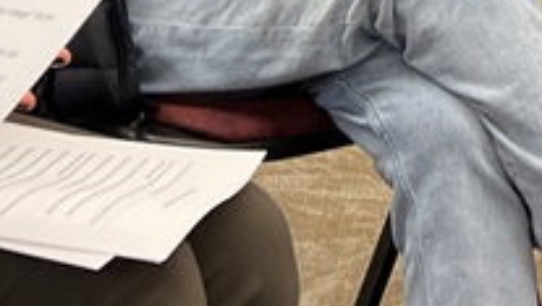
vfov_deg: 8.1
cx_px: 877
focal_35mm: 140
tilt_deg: -3.1
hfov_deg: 14.1
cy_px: -371
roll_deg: +0.8
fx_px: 2014
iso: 100
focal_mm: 5.7
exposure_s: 1/75
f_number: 1.5
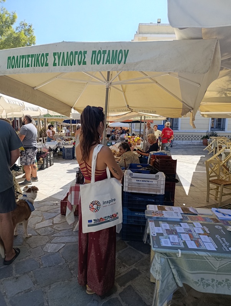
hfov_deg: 59.0
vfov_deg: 73.9
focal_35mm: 23
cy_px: 153
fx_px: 204
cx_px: 116
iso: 50
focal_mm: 6.11
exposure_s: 1/300
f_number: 1.65
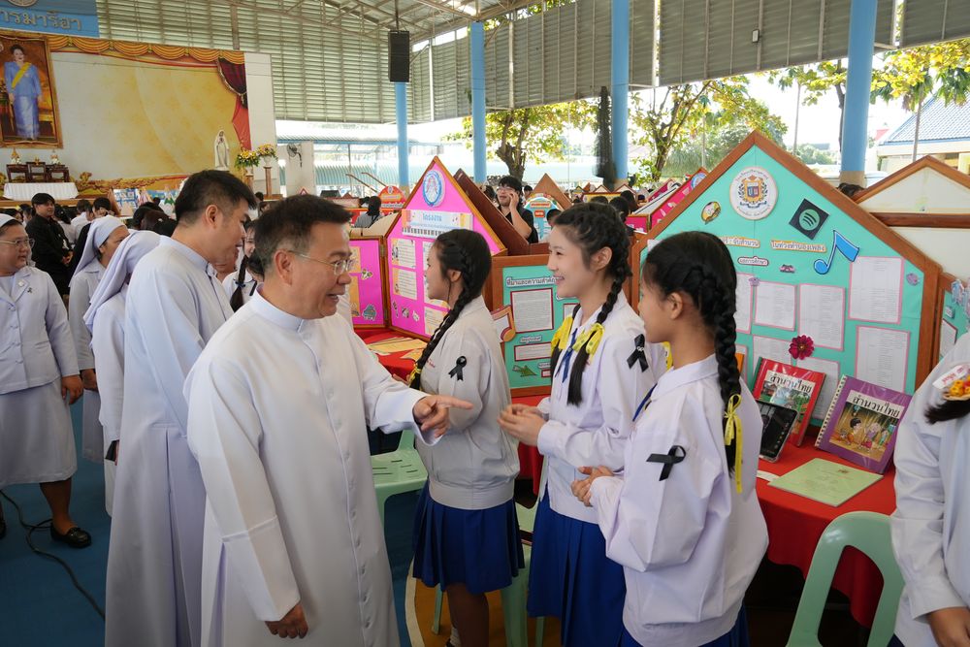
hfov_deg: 67.4
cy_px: 324
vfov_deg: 47.9
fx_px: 728
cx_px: 485
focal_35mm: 27
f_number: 4
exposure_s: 1/160
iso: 200
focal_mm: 18
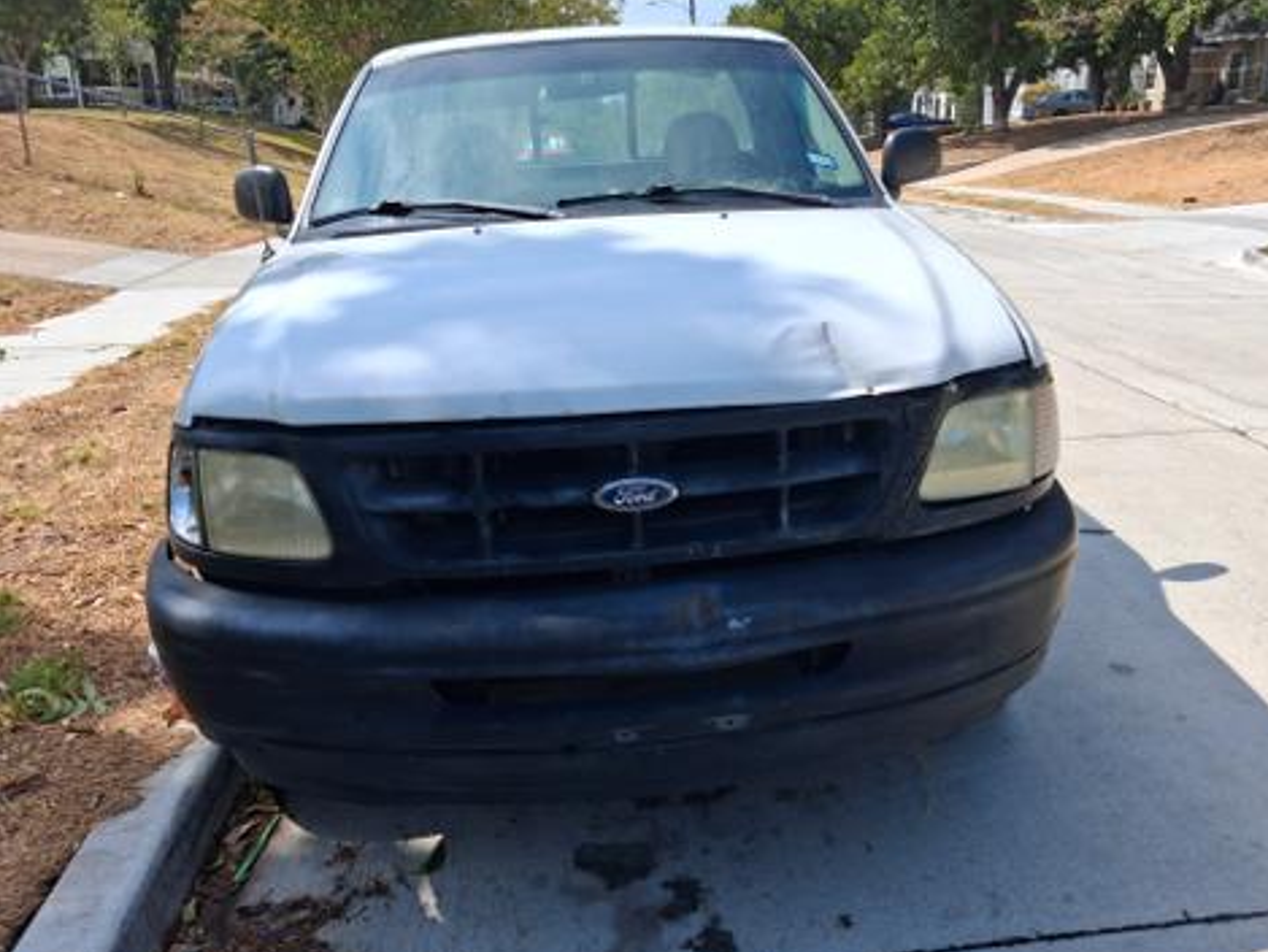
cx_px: 635
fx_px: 1063
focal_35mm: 29
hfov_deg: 61.6
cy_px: 465
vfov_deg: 48.2
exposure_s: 1/678
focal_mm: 4
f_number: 1.8
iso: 25
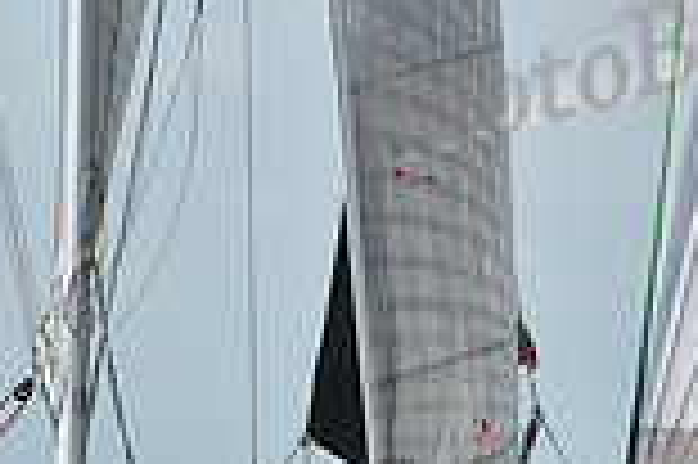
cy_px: 354
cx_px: 117
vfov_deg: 1.8
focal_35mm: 749
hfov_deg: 2.8
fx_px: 14507
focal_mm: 200
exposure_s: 1/1250
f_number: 9
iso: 250
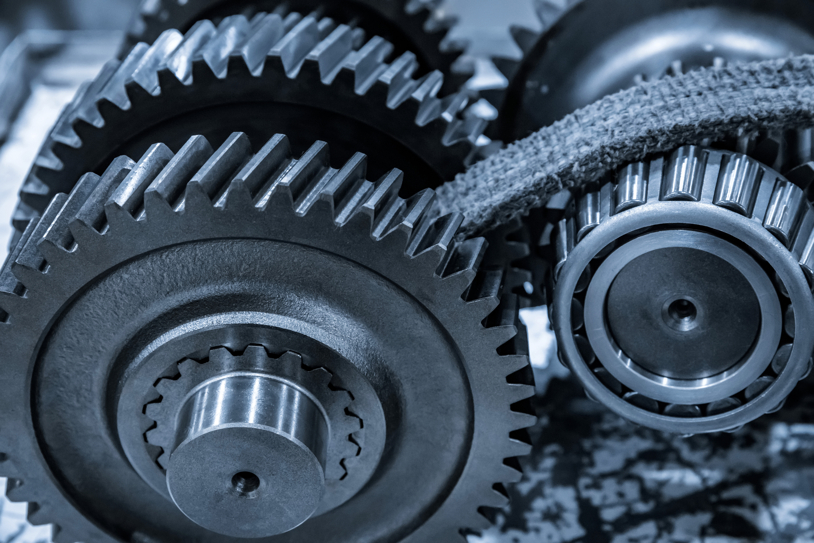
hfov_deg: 32.4
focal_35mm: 62
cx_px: 407
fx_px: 1402
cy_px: 272
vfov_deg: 21.9
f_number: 5.6
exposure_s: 1/60
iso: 1600
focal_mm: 62
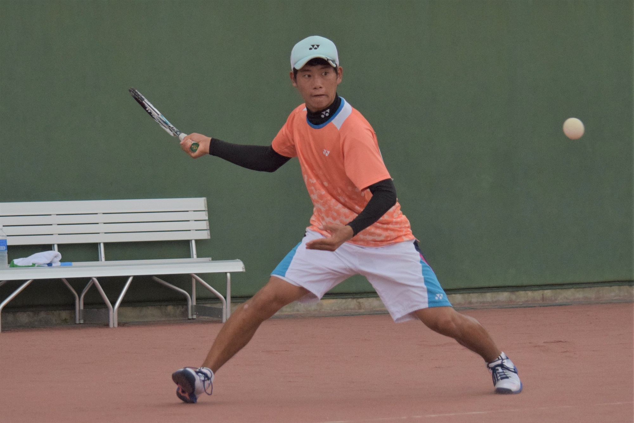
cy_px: 212
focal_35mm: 138
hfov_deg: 14.9
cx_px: 317
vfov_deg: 9.9
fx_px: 2430
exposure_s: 1/2000
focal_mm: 92
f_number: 4.5
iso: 2000
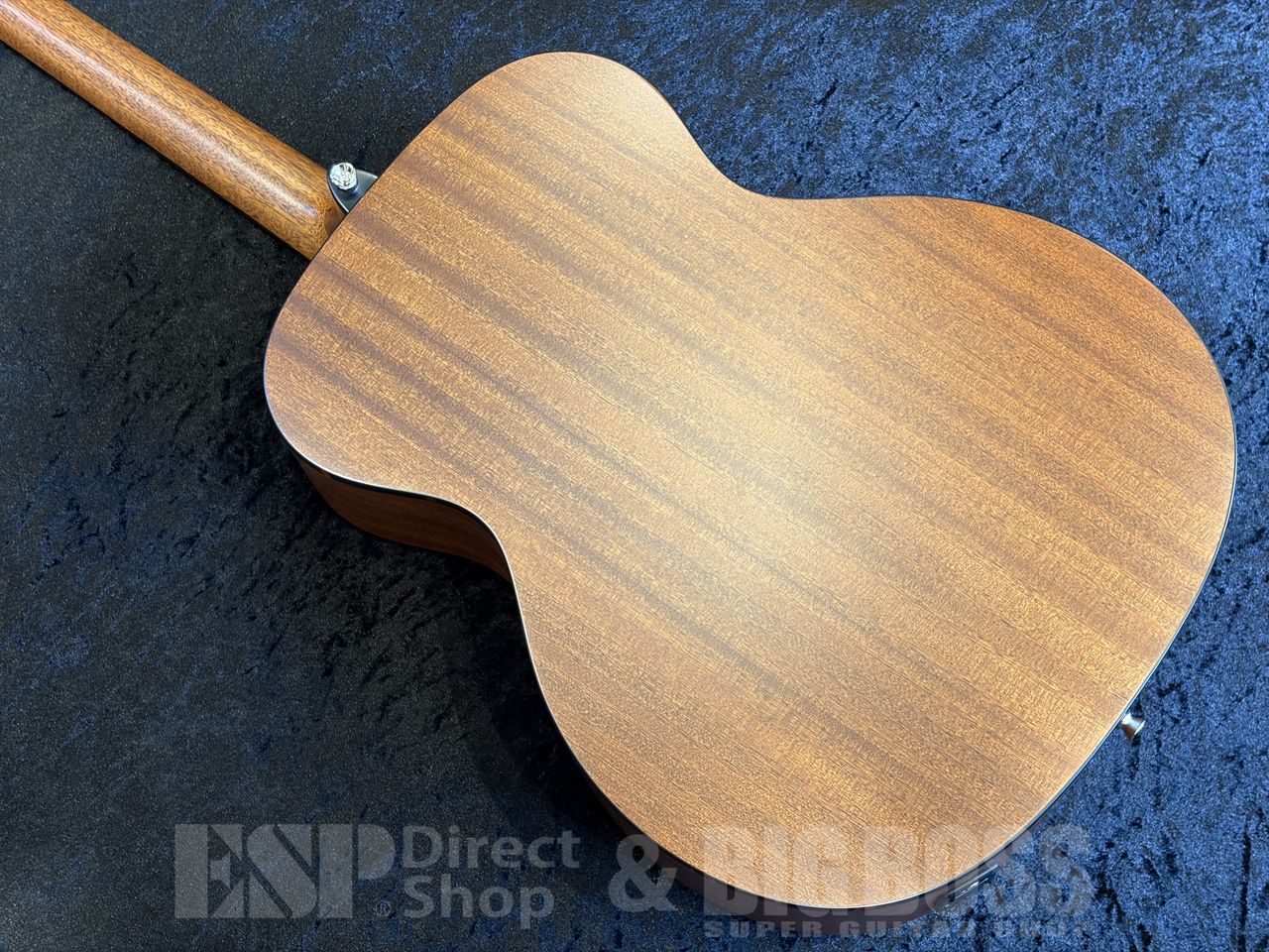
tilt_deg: -70.3
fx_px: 1906
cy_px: 476
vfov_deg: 28.0
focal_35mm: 52
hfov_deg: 36.8
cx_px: 634
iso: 160
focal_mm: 5.96
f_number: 1.6
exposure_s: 1/40
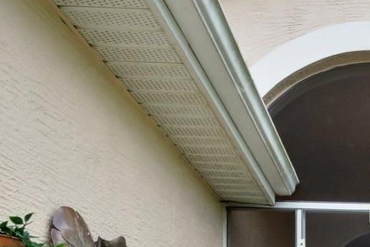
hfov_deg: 27.6
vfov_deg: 18.5
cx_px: 430
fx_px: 668
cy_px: 371
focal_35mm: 65
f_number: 8
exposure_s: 1/250
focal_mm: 12
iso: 200
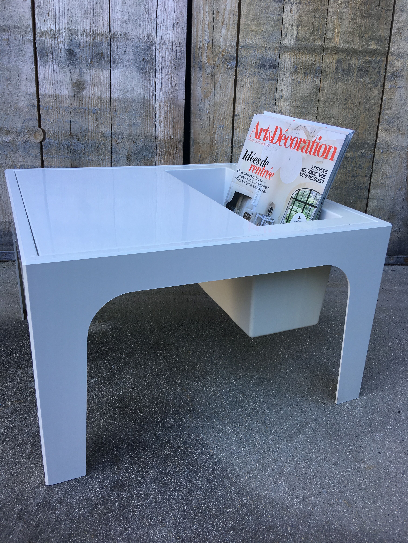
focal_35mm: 29
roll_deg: -2.7
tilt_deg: -21.8
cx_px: 204
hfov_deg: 48.2
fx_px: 456
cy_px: 272
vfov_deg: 61.7
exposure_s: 1/109
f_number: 2.2
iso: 25
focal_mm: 4.15
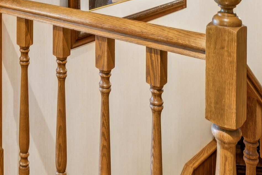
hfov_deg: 30.8
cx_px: 19
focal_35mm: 62
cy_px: -91
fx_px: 450
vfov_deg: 19.1
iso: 100
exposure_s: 3.2
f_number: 13
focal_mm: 16.2
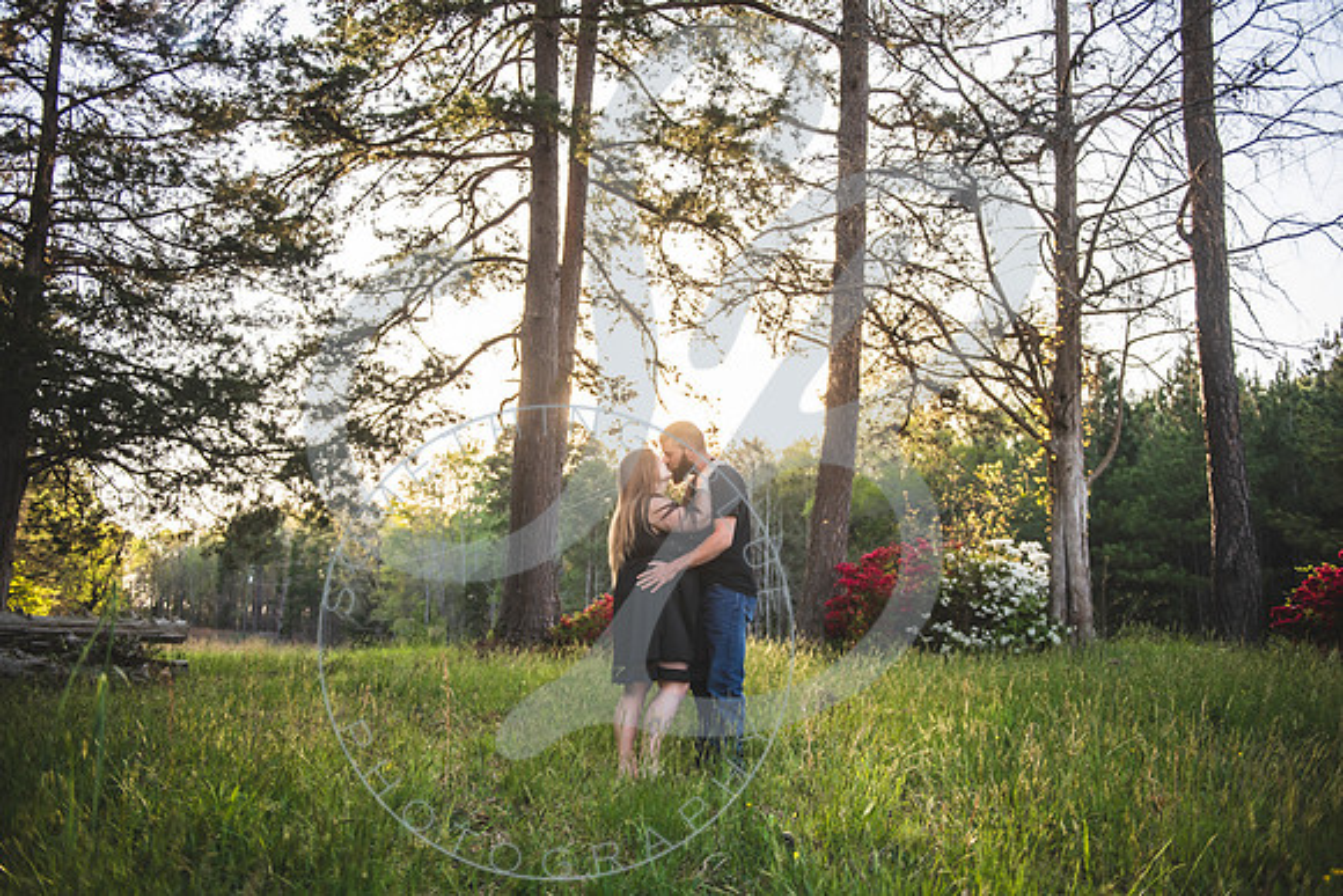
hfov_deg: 58.2
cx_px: 668
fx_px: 1206
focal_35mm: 32
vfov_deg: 40.8
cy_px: 448
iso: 100
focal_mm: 32
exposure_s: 1/320
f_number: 2.8
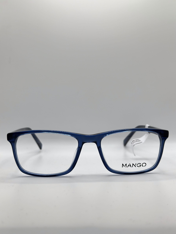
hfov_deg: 30.3
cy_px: 117
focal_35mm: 48
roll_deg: -3.8
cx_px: 88
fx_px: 325
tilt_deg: -16.8
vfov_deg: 39.7
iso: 80
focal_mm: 6.86
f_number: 1.78
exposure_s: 1/843
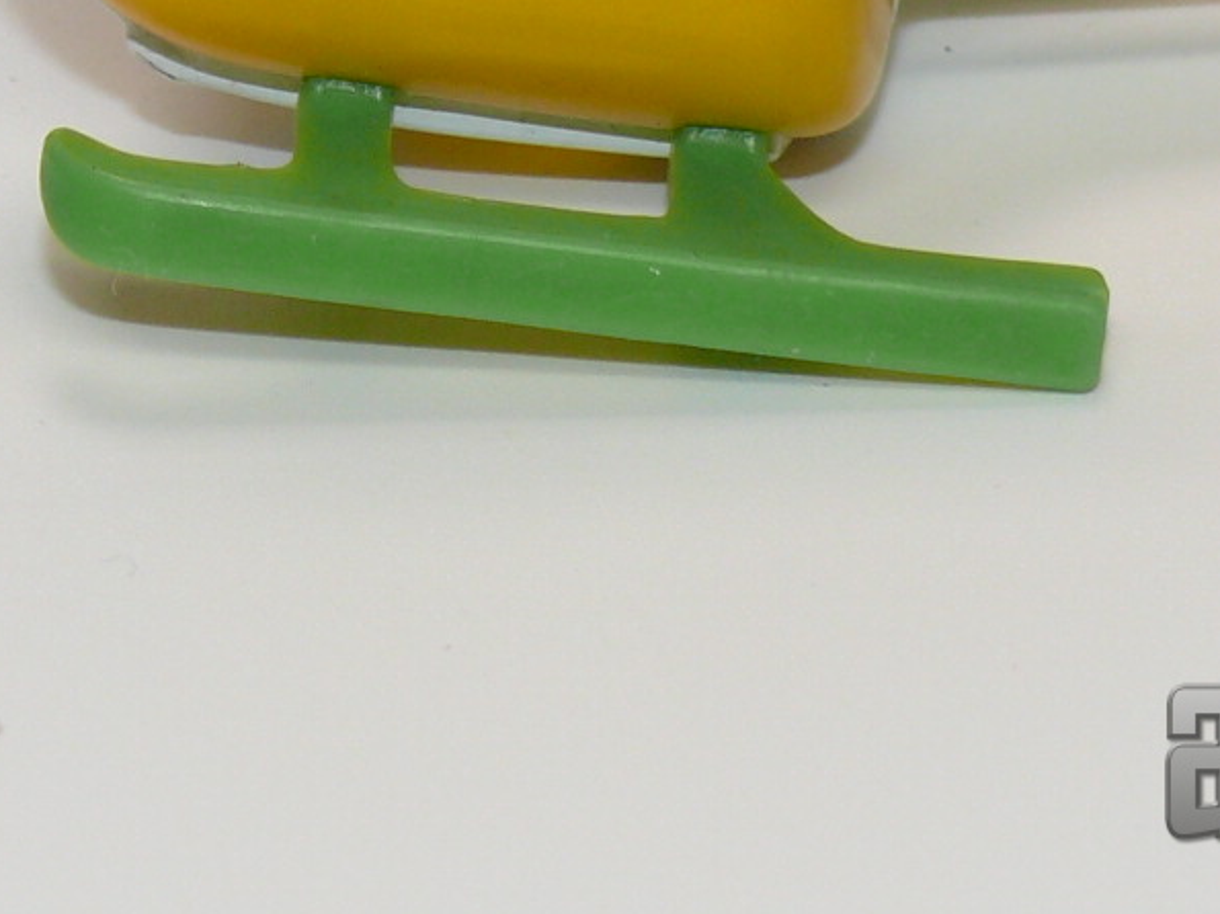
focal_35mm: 199
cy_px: -311
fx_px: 7012
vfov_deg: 7.4
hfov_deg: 9.9
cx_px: 693
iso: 100
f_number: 4
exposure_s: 1/30
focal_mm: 11.2
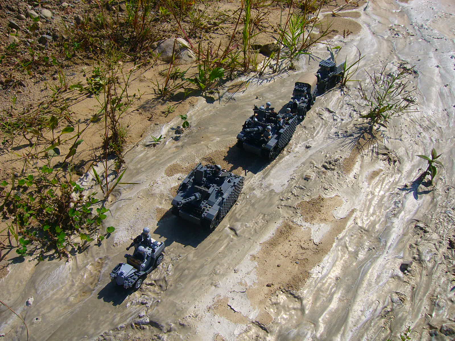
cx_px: 228
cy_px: 170
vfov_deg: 40.7
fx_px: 460
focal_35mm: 35
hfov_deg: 52.6
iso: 64
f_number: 5.6
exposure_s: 1/500
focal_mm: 5.8
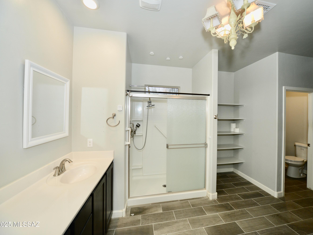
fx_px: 118
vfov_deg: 89.9
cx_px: 168
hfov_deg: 106.0
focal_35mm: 13
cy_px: 117
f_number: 7.1
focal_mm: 12
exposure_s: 1/60
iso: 800
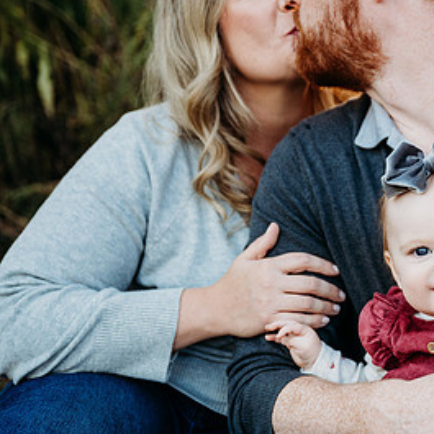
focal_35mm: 95
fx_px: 1348
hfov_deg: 18.0
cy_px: 255
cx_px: 396
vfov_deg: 18.3
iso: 640
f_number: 2.8
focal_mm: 51
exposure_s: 1/800
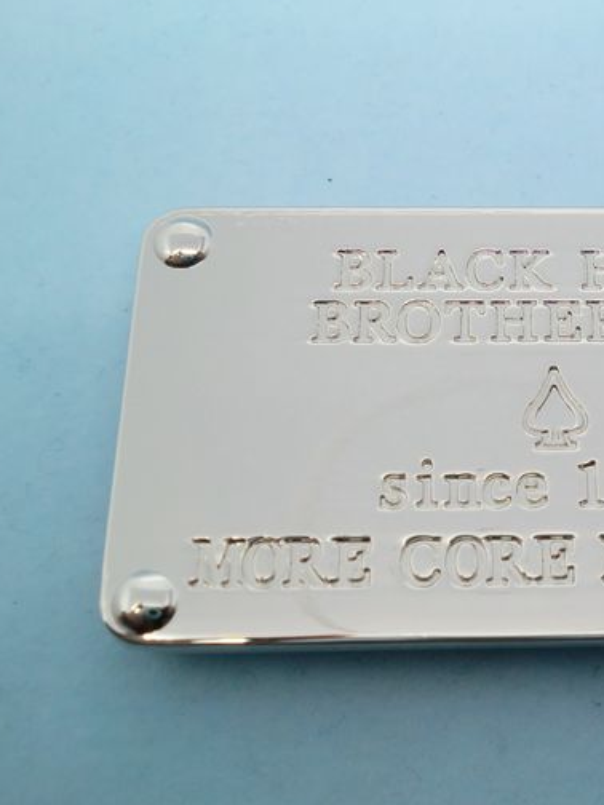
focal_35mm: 54
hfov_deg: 26.2
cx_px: 537
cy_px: 402
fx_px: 1256
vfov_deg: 35.5
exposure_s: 1/125
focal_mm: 5.58
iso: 200
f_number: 2.8
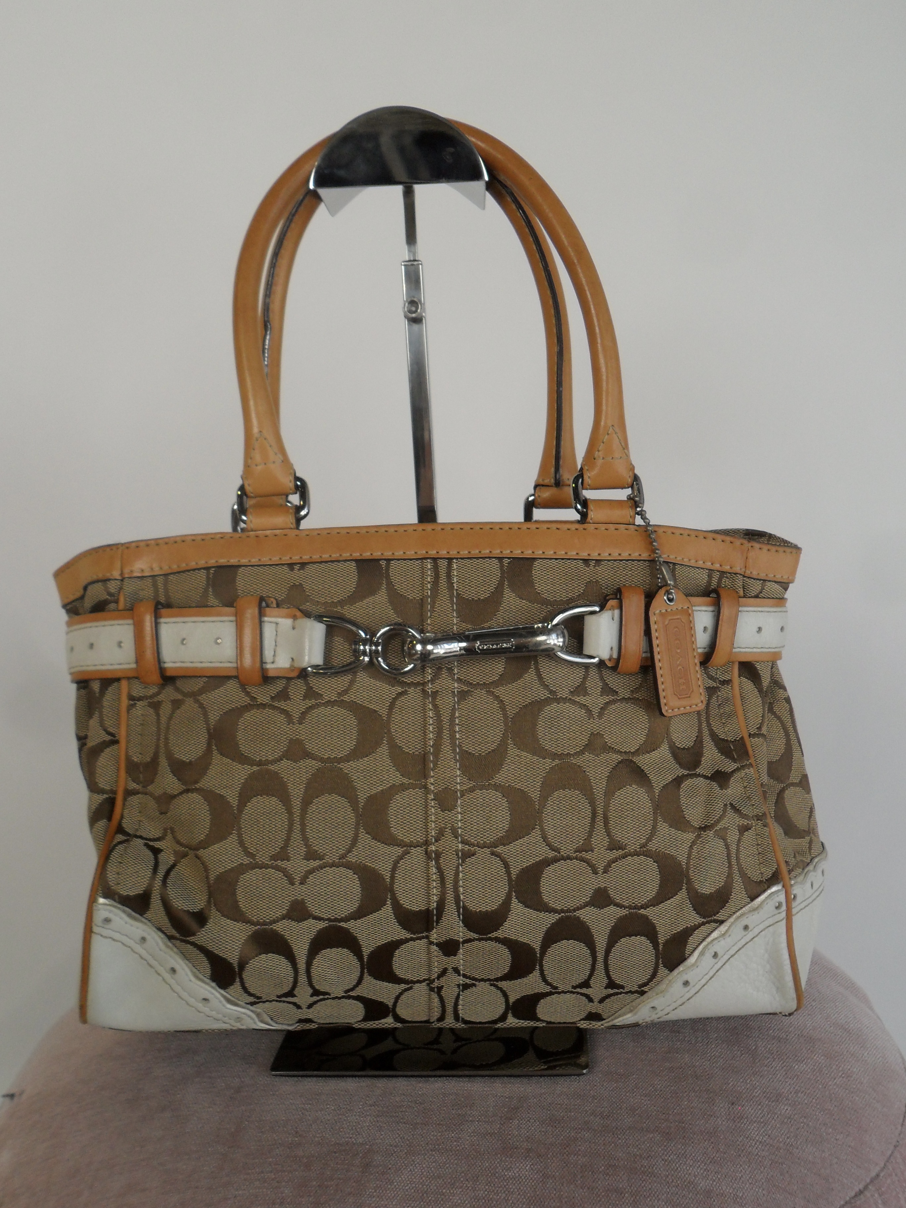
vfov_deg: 56.8
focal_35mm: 32
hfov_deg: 44.2
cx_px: 453
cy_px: 604
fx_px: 1117
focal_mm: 5.7
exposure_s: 1/90
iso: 100
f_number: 3.7
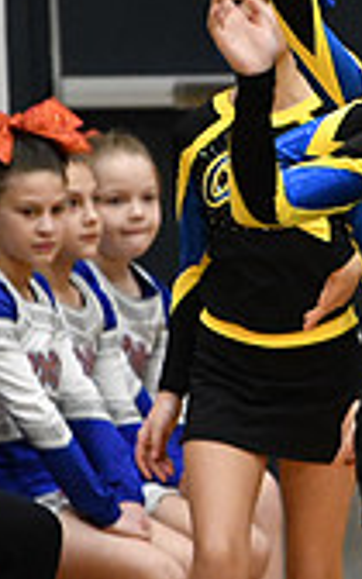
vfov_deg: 2.0
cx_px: 917
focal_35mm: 1054
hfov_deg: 1.2
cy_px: 308
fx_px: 16637
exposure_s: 1/800
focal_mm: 200
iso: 5000
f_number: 2.8
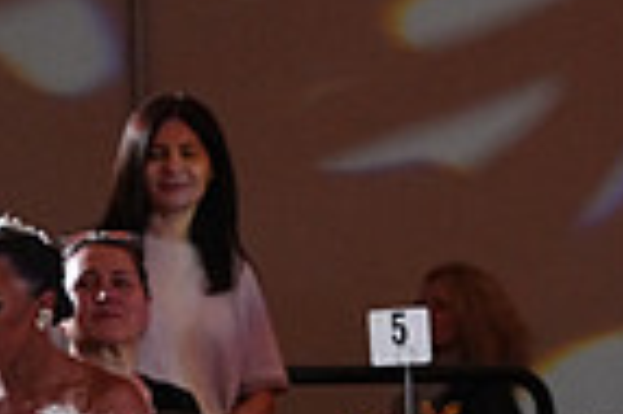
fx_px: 7381
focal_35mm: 427
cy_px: 791
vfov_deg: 3.2
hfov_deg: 4.8
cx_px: 1041
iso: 5000
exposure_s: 1/400
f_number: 5
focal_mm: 105
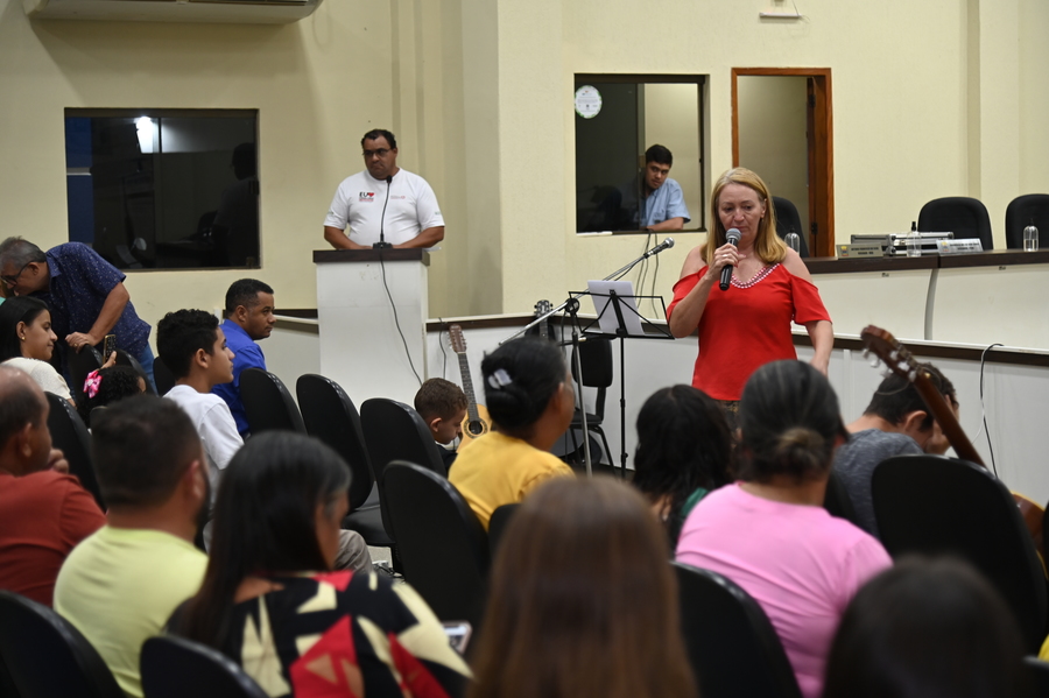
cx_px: 524
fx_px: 2039
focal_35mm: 70
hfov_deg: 28.9
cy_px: 349
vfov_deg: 19.4
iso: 1000
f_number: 4
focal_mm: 70
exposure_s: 1/60
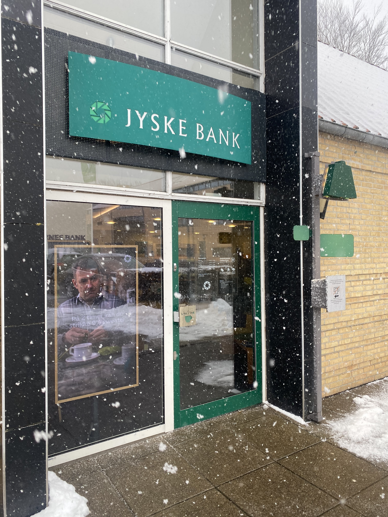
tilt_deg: +4.7
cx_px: 194
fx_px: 389
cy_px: 258
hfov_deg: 53.1
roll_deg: -0.1
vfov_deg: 67.3
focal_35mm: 26
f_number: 1.8
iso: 32
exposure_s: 1/121
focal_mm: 4.25
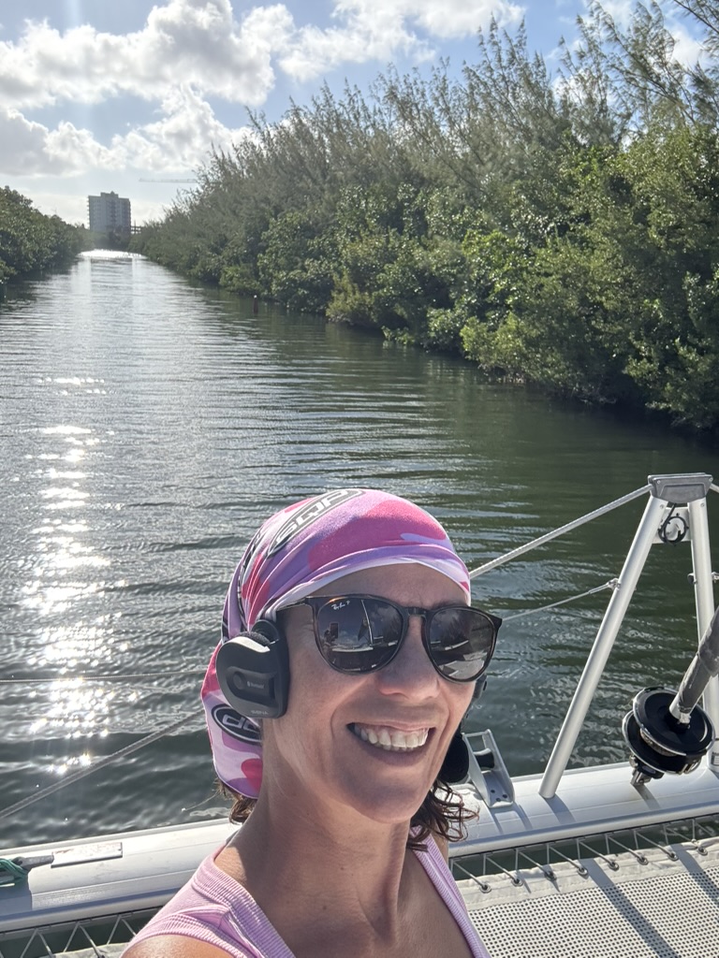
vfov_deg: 60.0
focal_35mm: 30
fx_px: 831
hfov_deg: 46.8
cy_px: 479
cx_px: 360
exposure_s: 1/782
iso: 25
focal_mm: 2.69
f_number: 1.9
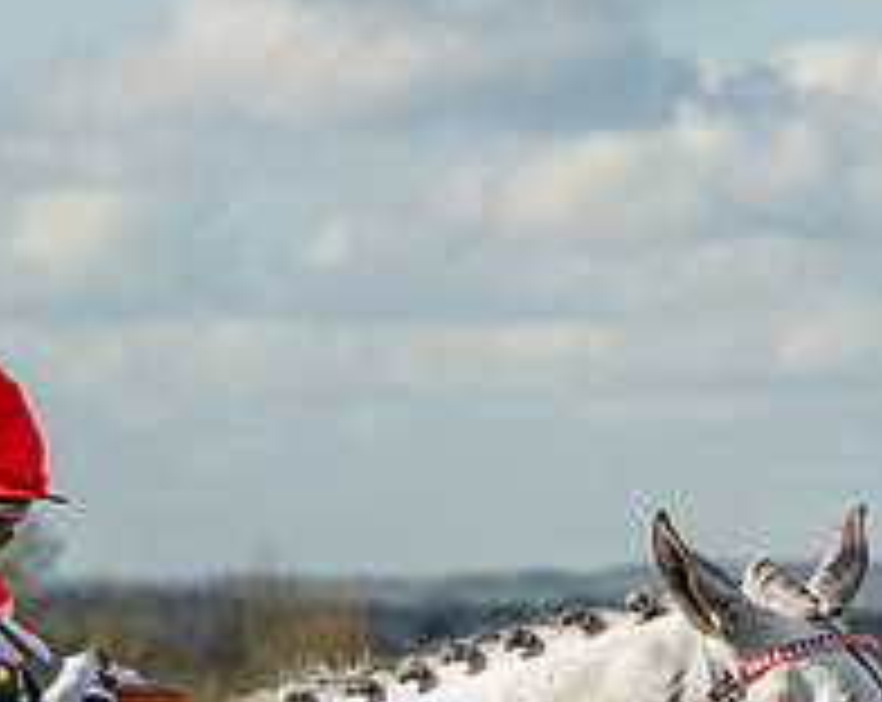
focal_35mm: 520
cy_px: 834
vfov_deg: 3.0
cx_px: -18
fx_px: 13547
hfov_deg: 3.7
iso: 200
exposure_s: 1/1600
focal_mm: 80
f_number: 4
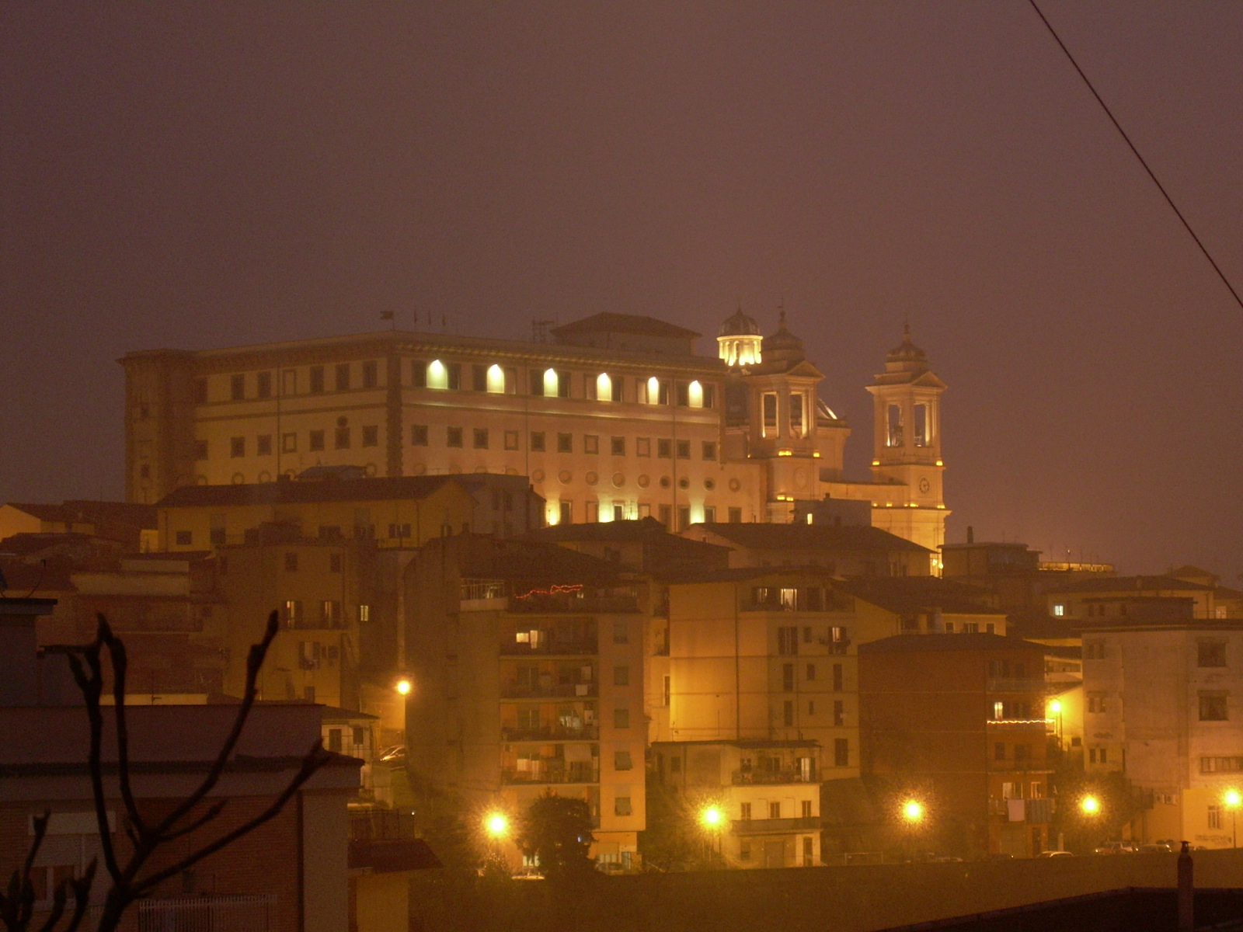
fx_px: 3950
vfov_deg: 13.5
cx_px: 622
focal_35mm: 110
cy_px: 466
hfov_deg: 17.9
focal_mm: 18.9
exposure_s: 2
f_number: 4.9
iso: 200
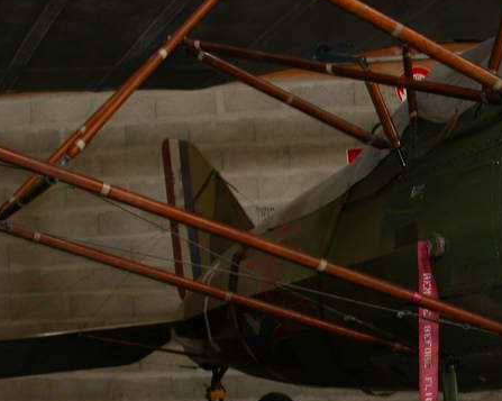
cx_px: 535
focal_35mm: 85
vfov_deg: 18.0
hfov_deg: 21.5
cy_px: 292
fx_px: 1262
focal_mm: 7.85
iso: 100
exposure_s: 1/30
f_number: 2.6
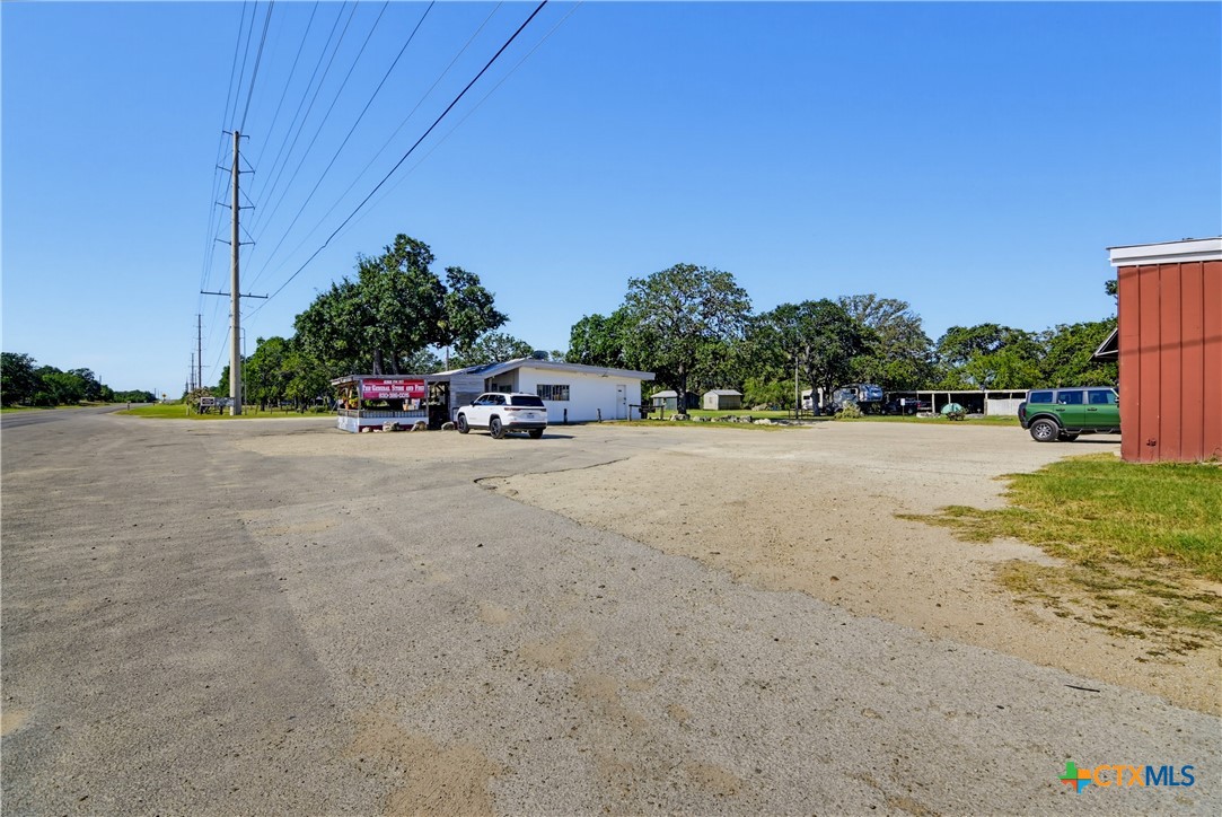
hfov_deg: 96.7
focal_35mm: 16
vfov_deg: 73.8
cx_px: 611
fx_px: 544
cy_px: 408
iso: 100
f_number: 7.1
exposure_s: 1/1000
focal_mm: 11
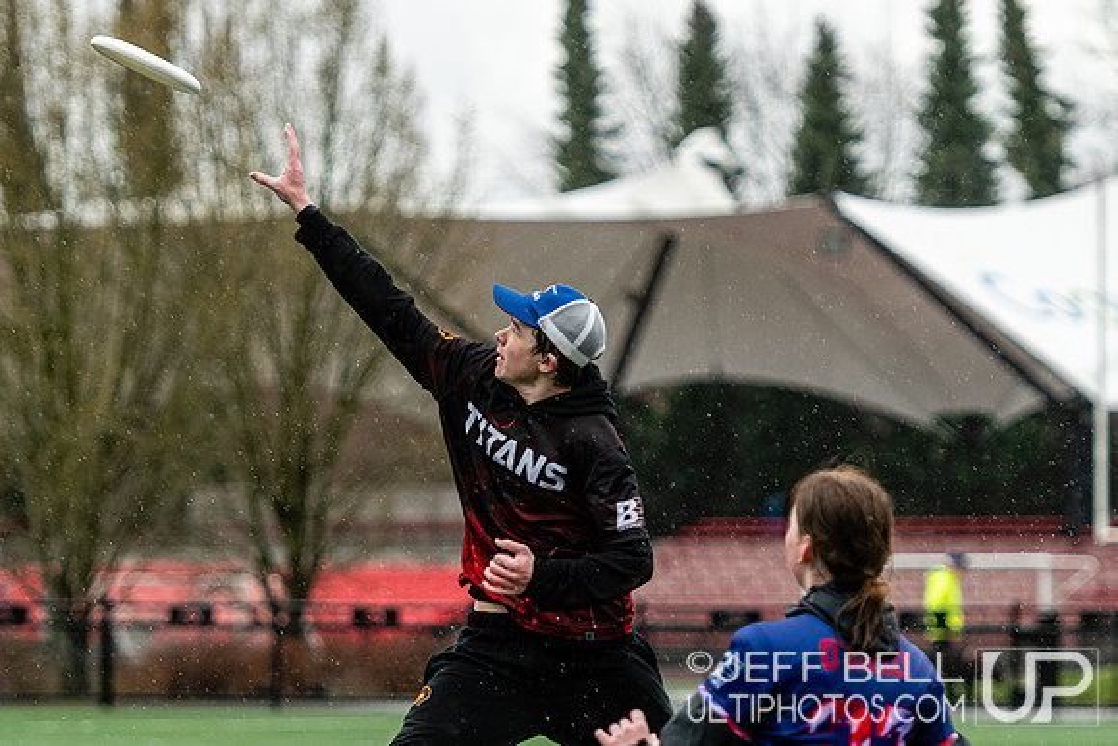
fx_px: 9380
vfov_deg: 4.6
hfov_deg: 6.8
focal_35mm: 302
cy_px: 544
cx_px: 551
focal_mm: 130
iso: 560
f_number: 2.8
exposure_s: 1/1000
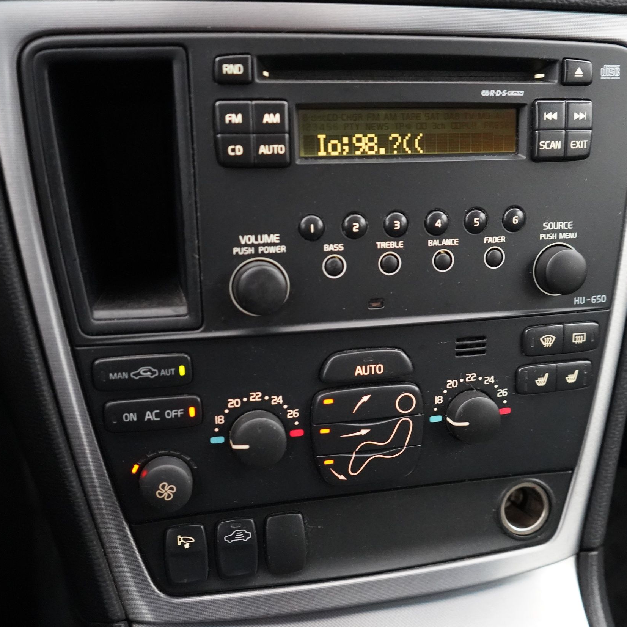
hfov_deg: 45.9
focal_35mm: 36
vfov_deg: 46.0
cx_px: 354
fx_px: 738
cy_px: 315
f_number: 3.5
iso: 10000
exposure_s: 1/60
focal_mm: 28
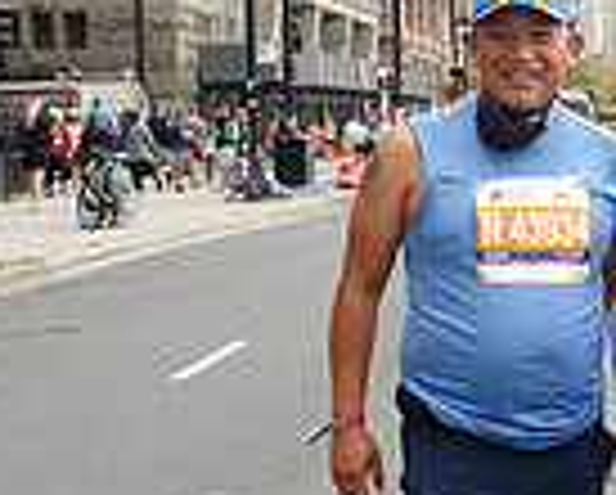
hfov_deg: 15.9
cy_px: 241
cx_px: 773
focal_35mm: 115
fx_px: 2100
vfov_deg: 13.4
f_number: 5
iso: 500
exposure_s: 1/100
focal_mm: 29
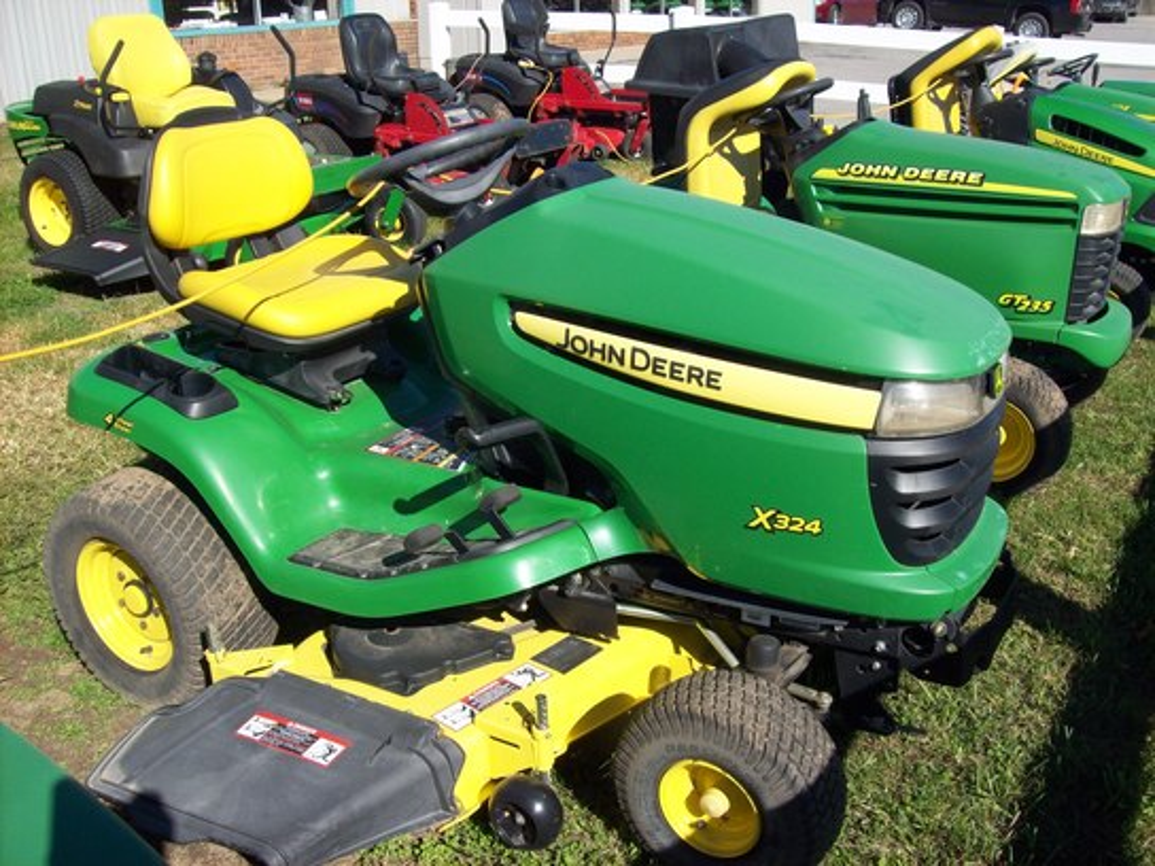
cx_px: 578
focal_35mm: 36
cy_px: 433
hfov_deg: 51.4
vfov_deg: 39.7
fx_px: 1201
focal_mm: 6
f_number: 4.8
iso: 80
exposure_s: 1/502
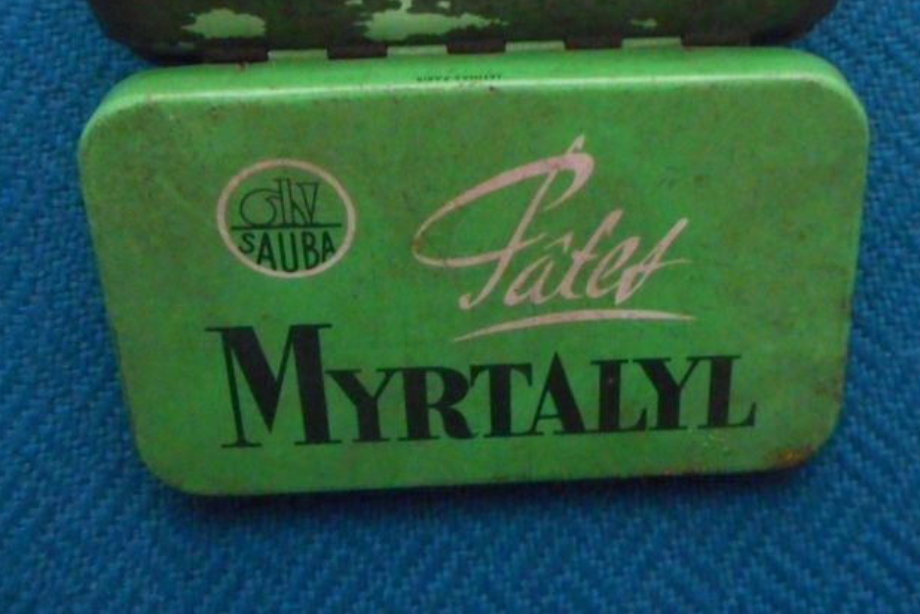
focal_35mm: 42
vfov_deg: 30.6
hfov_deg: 46.2
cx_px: 544
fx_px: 1074
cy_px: 67
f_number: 3.7
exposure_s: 1/13
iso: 800
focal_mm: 4.5
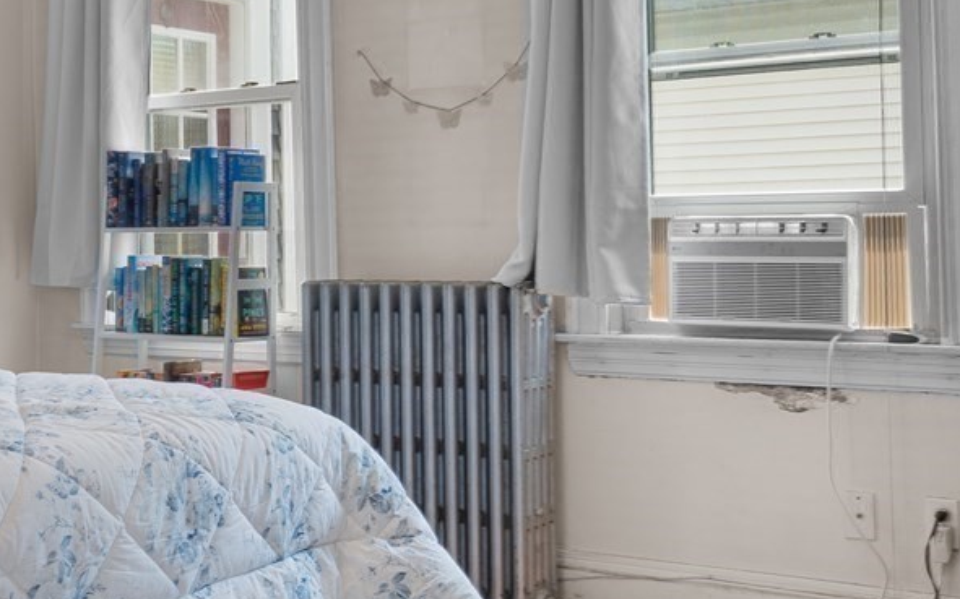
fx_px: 1460
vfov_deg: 23.1
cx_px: 166
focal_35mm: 56
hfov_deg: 35.0
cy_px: 209
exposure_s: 1/2
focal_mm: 15.8
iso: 100
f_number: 8
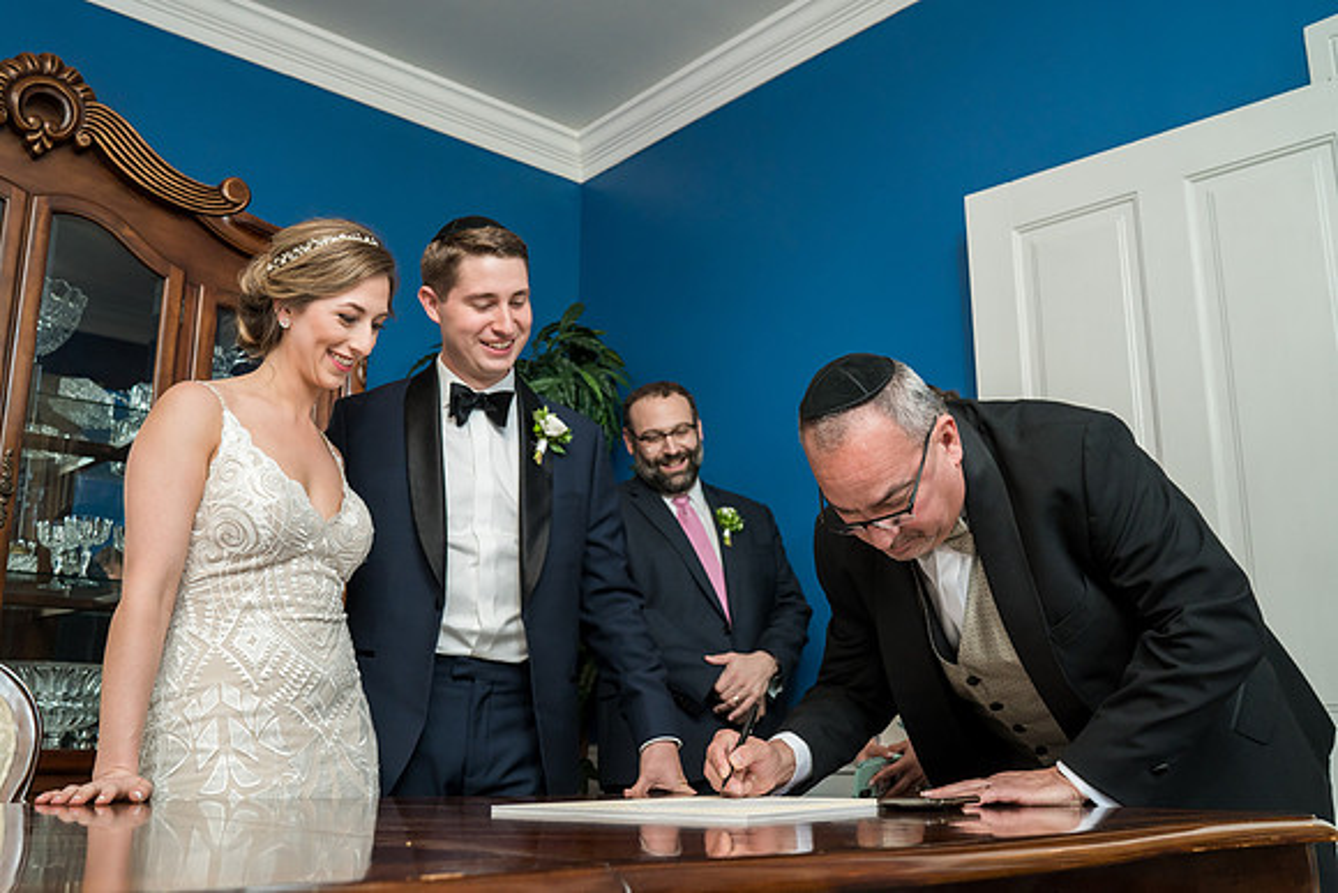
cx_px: 669
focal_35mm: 35
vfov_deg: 37.9
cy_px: 446
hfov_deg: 54.4
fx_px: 1301
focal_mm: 35
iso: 1600
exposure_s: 1/200
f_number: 5.6
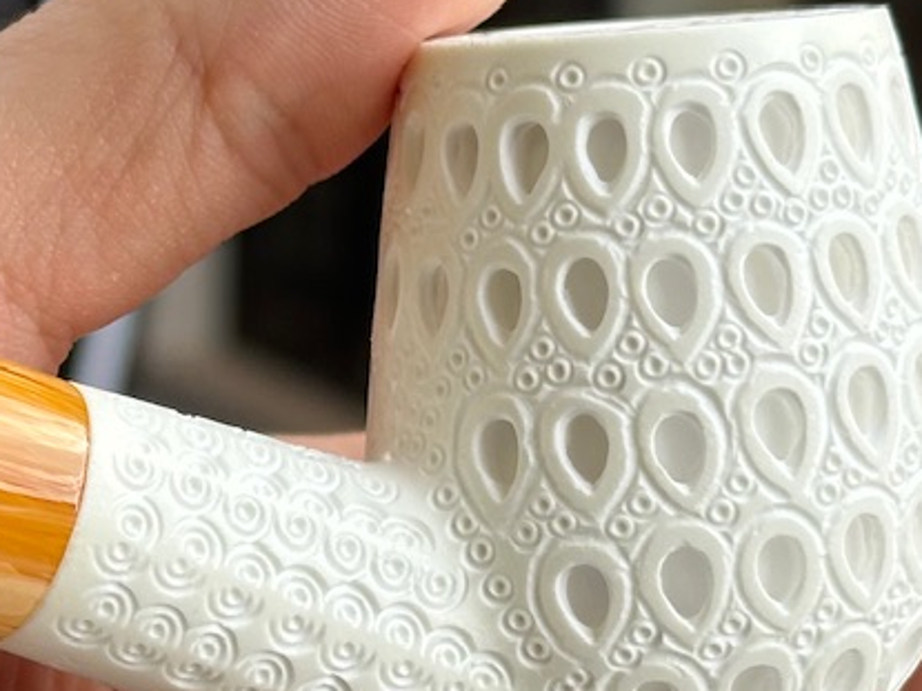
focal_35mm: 148
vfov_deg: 10.0
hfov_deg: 13.2
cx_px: 42
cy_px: 360
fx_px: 3941
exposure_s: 1/634
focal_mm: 6.86
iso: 64
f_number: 1.78
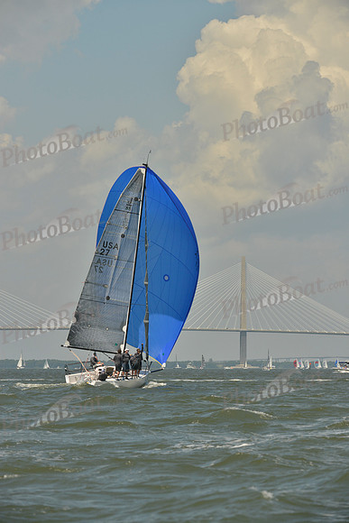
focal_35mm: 200
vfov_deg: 10.3
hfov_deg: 6.9
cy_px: 262
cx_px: 174
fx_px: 2906
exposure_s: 1/1250
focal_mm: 200
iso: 280
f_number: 9
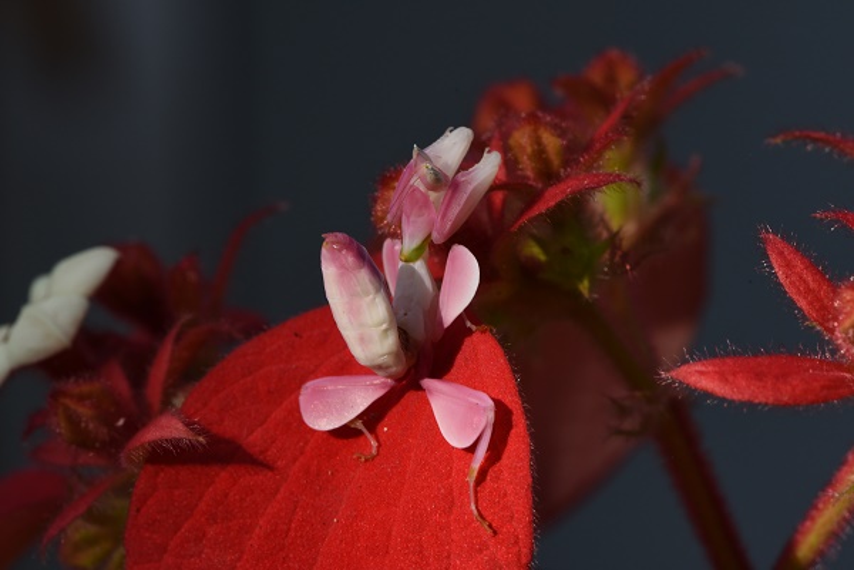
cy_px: 285
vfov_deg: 13.0
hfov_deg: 19.5
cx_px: 427
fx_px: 2491
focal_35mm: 105
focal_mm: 105
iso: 1000
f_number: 25
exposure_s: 1/250
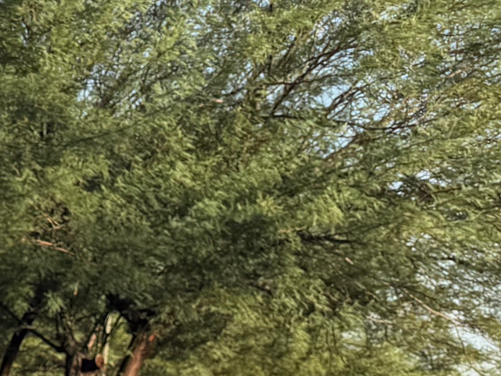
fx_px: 1621
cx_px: -587
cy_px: 853
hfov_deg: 14.0
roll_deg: -1.5
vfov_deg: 11.4
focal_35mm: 112
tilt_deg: -13.3
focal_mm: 6.76
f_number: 1.78
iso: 80
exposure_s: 1/1597
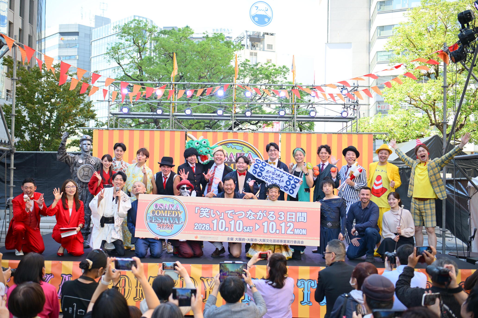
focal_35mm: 44
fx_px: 584
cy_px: 159
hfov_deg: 44.5
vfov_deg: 30.5
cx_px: 239
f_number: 3.2
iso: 200
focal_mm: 44
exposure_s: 1/400
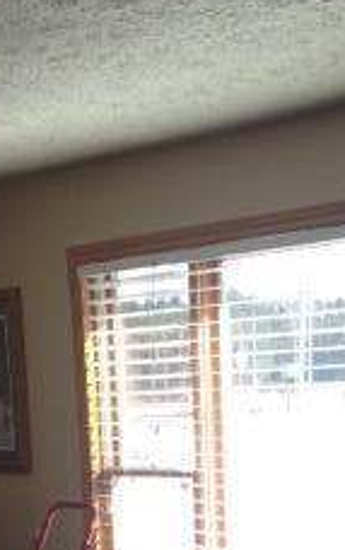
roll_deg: +1.9
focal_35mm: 104
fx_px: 1561
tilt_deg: -14.6
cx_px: 123
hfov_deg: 12.6
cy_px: 741
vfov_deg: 18.4
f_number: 2.4
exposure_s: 1/183
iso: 50
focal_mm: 4.28
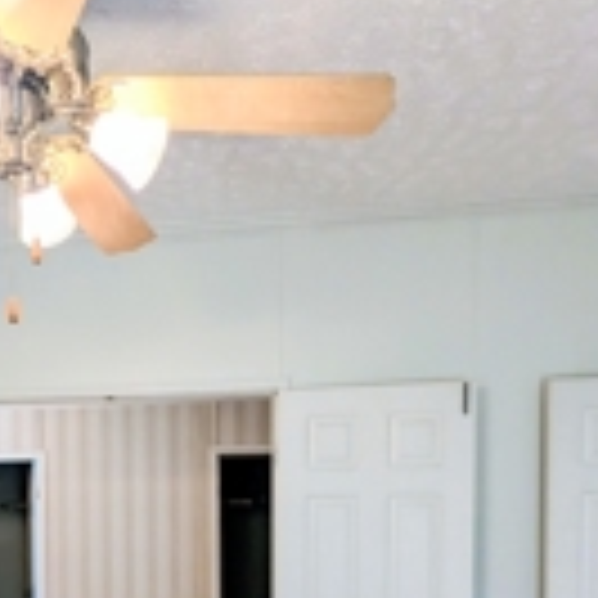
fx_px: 762
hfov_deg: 39.7
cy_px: 555
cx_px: 61
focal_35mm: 39
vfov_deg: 39.3
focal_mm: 2.35
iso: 64
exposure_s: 1/60
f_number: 2.2
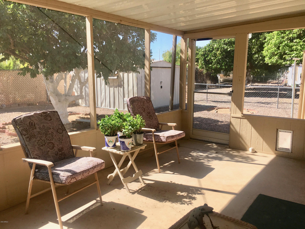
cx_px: 152
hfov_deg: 61.7
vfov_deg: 48.2
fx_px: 256
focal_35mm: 29
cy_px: 114
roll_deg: -0.5
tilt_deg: -10.0
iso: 25
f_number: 2.2
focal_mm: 4.15
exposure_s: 1/601
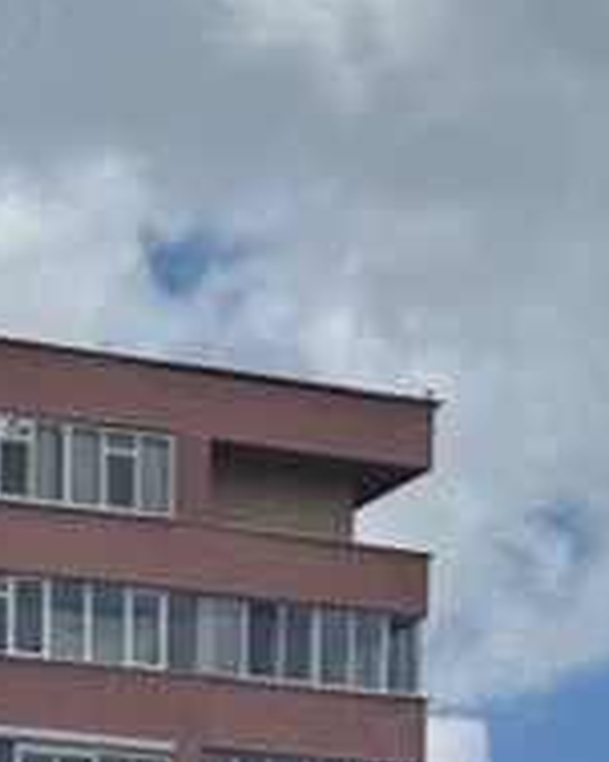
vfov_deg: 9.6
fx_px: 3720
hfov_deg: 8.8
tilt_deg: -5.1
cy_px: 2157
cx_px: -653
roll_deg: +1.1
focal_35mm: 165
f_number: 1.78
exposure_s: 1/5814
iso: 80
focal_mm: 6.76
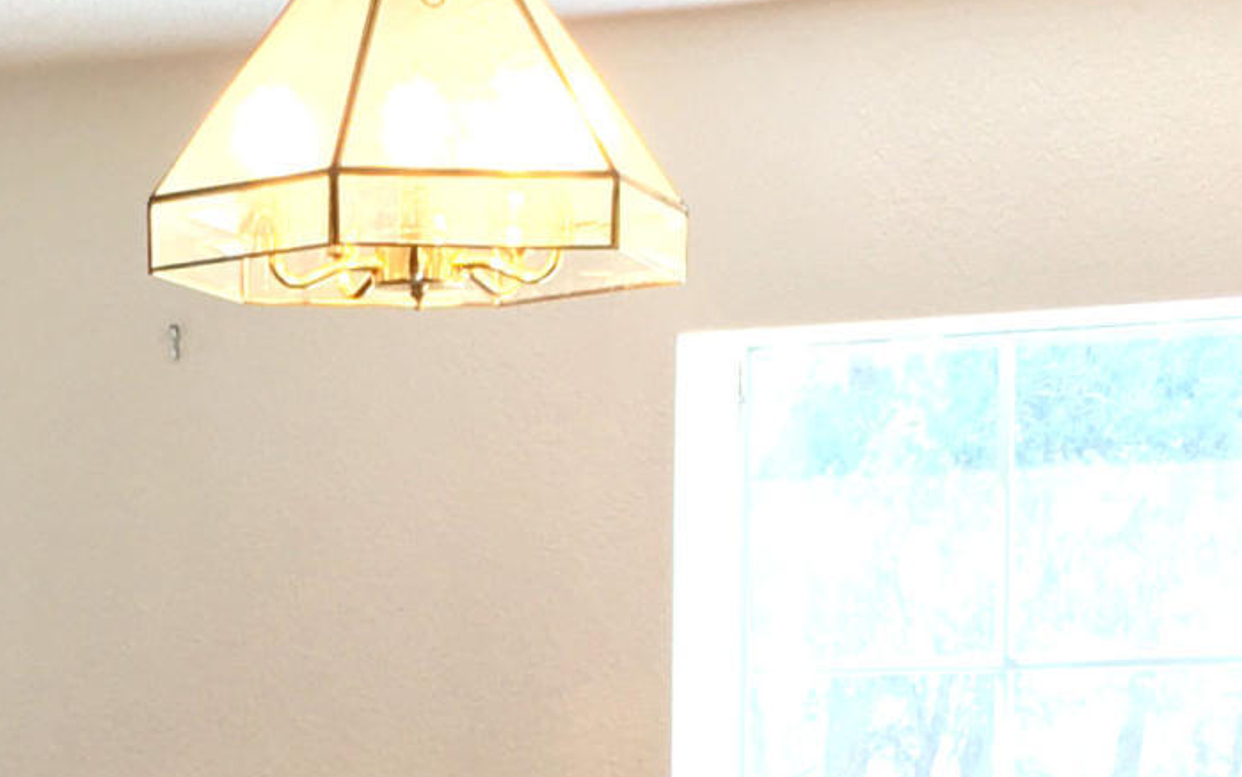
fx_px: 4468
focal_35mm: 132
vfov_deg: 9.5
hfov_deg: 15.7
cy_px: 1380
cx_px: 268
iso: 32
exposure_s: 1/30
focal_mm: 4.15
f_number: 2.2
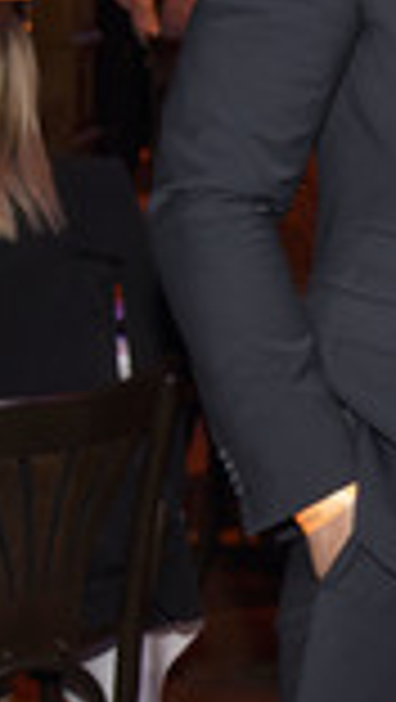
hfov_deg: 10.0
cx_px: 709
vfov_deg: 18.4
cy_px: 94
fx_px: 2142
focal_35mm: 115
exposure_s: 1/60
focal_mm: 38
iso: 1250
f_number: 6.3
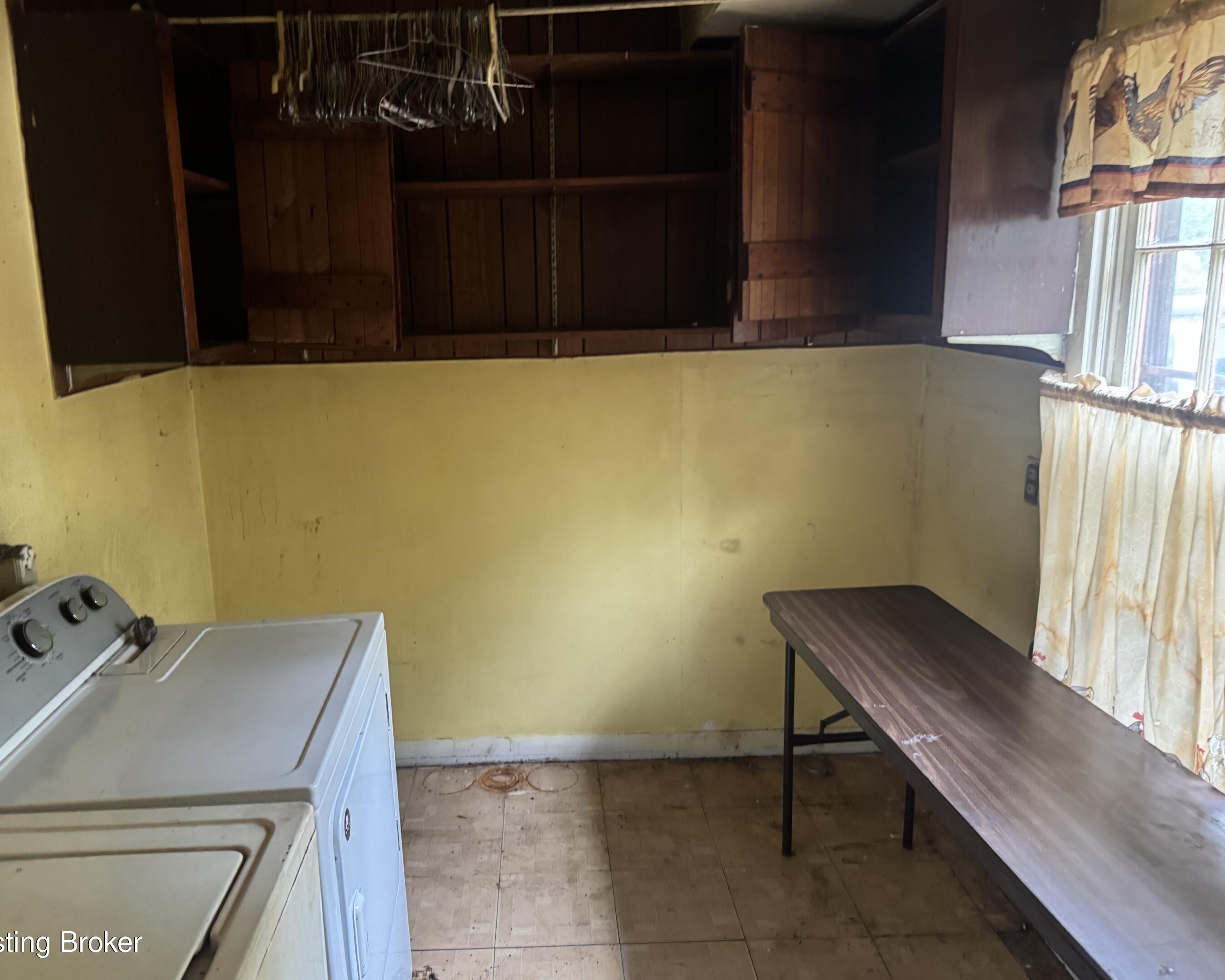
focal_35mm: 26
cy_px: 479
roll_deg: +2.7
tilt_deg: -12.0
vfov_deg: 54.9
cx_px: 554
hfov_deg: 65.9
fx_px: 943
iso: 640
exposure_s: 1/35
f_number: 1.78
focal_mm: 6.76
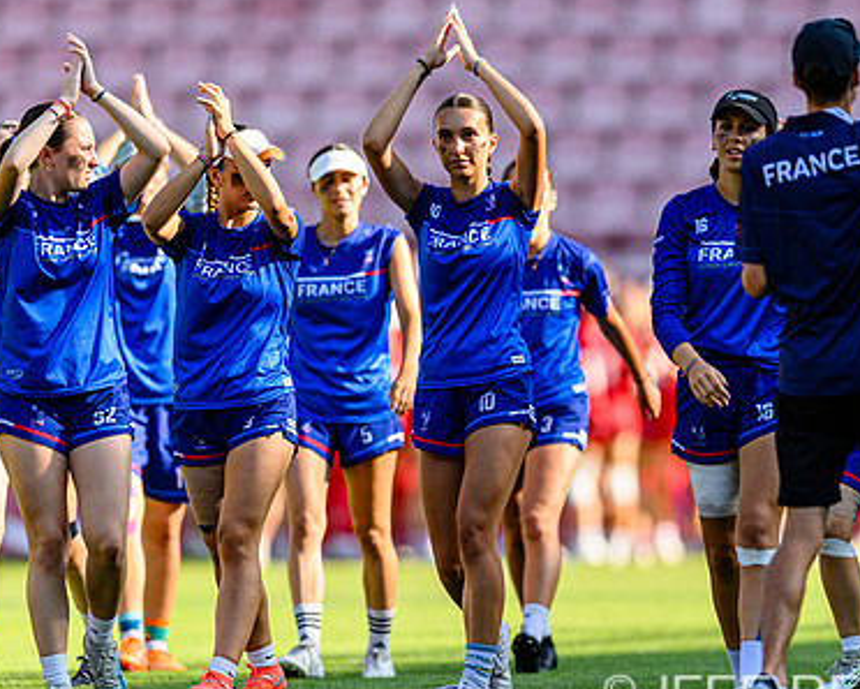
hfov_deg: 2.8
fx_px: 17877
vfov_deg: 2.2
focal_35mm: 702
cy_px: 342
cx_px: 451
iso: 280
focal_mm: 400
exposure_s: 1/1250
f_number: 3.2
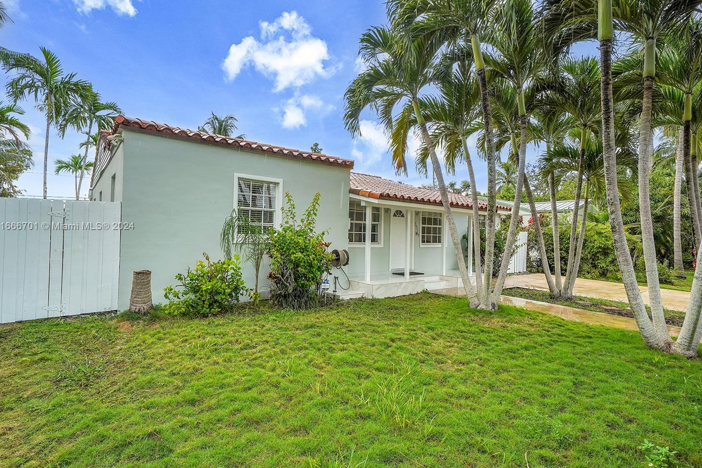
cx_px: 357
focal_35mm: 18
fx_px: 351
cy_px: 227
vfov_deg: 67.4
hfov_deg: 90.0
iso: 400
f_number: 8
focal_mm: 17
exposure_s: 1/200
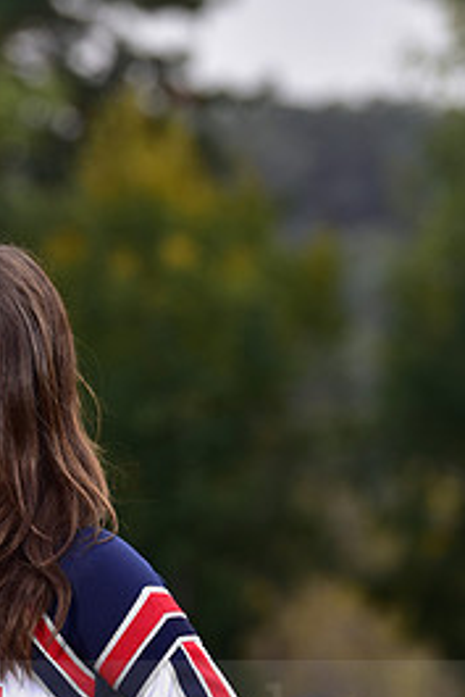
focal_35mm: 295
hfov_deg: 4.7
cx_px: 17
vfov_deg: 7.0
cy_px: 697
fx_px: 5708
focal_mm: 135
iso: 160
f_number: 4.5
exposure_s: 1/250
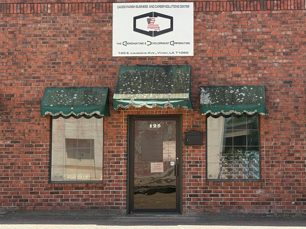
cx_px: 153
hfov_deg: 36.8
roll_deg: -0.2
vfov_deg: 28.0
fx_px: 460
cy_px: 114
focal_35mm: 52
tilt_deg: +6.5
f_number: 1.6
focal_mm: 5.96
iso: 50
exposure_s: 1/1901
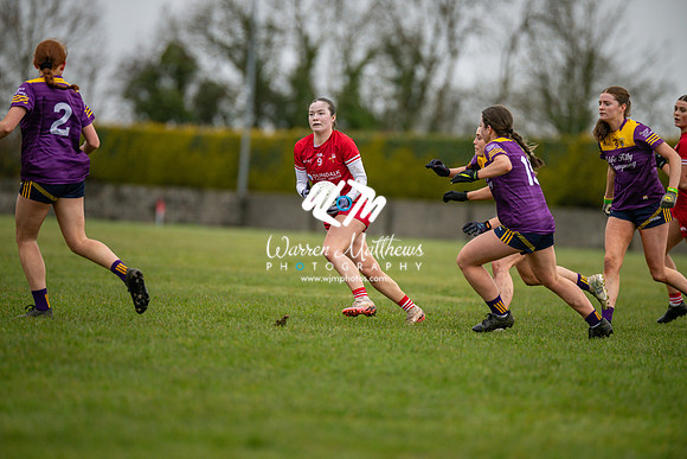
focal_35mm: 300
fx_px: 5726
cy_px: 230
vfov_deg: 4.6
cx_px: 344
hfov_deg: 6.9
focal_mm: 300
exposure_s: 1/1000
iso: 450
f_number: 2.8
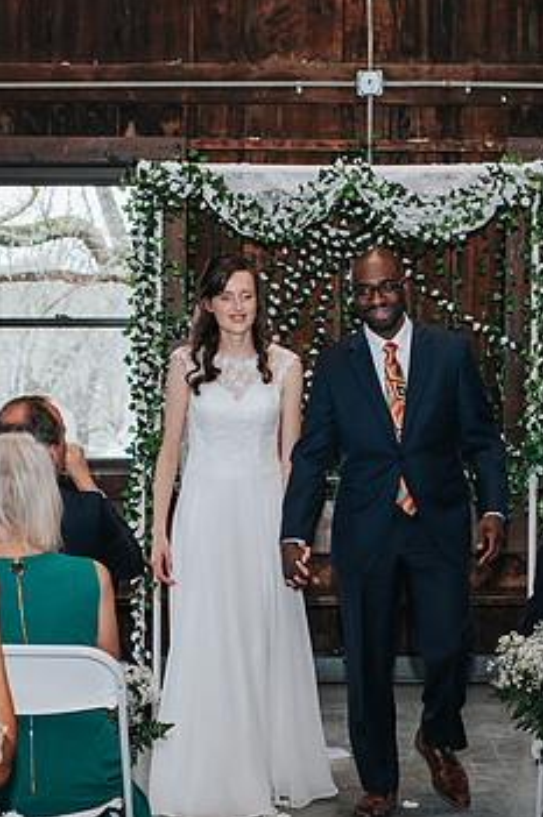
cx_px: 331
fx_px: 2019
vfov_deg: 22.8
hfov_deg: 15.3
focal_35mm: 89
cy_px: 576
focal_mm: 35
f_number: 3.2
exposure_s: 1/200
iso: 1000
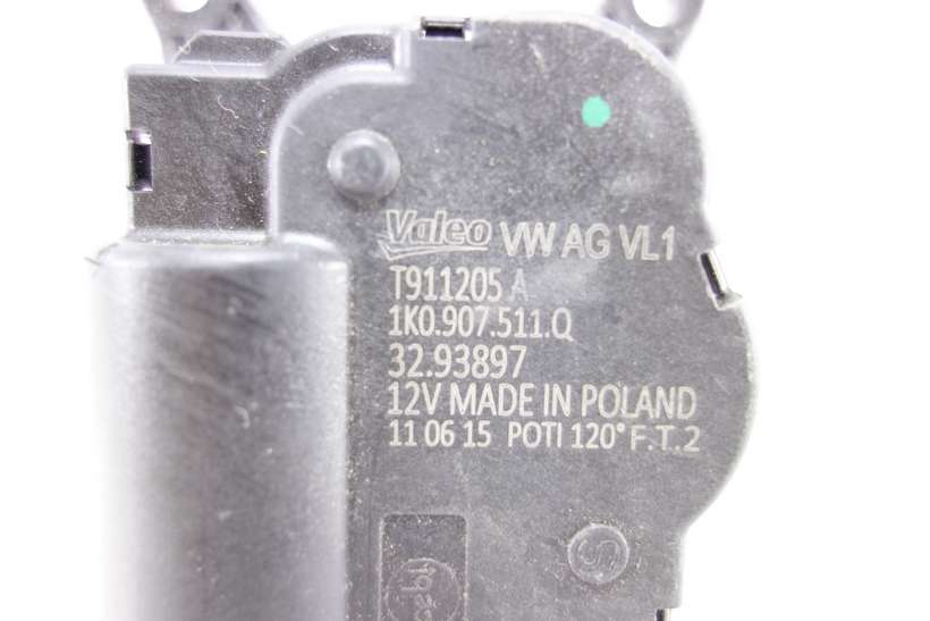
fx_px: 723
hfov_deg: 65.5
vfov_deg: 46.4
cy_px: 310
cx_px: 465
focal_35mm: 28
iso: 250
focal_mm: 10.4
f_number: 1.8
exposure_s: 1/30
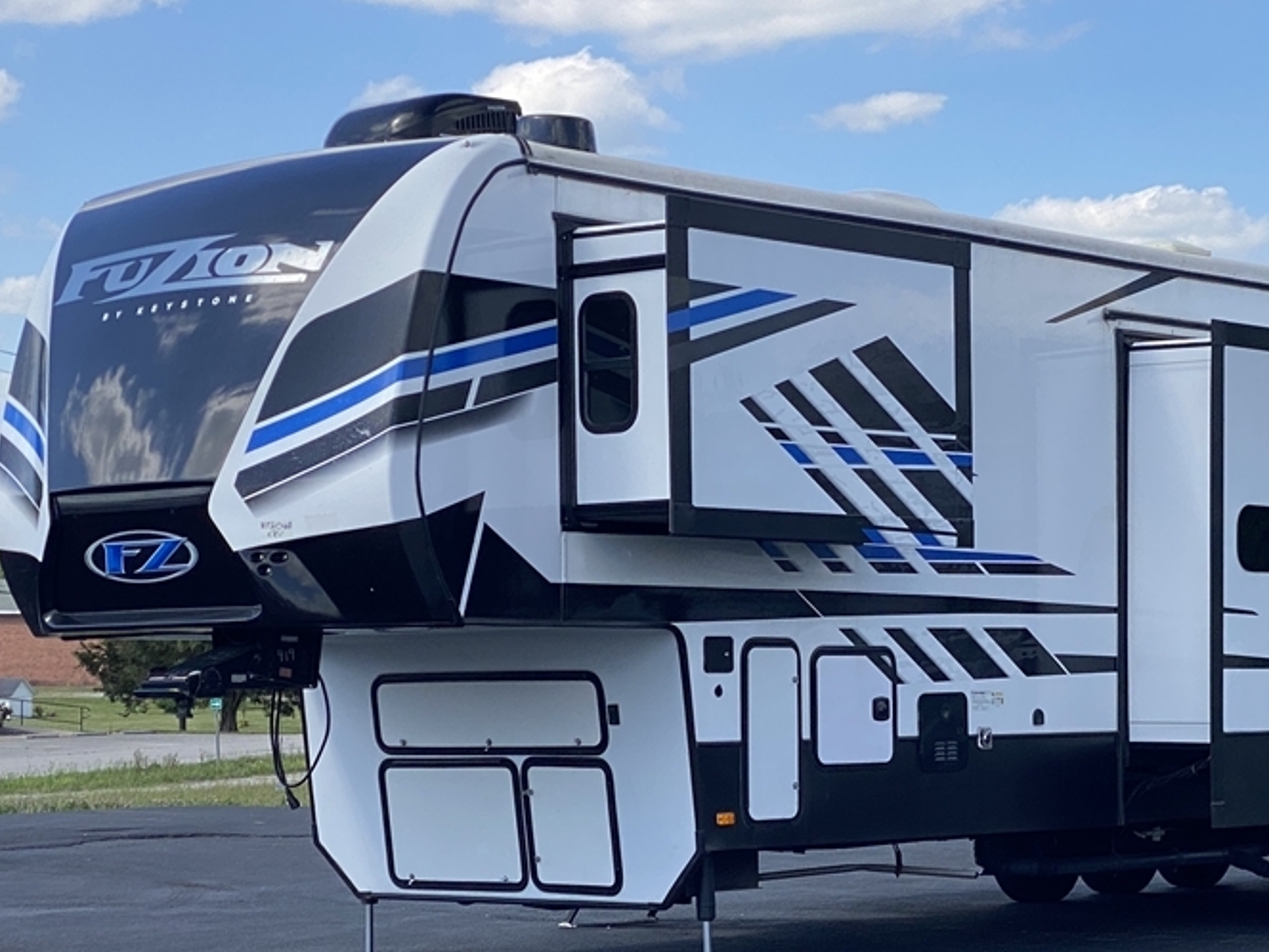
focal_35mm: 94
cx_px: 860
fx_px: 3446
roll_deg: -0.3
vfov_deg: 15.6
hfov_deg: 20.8
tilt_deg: -1.6
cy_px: 742
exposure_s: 1/1261
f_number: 2
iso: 20
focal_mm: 6
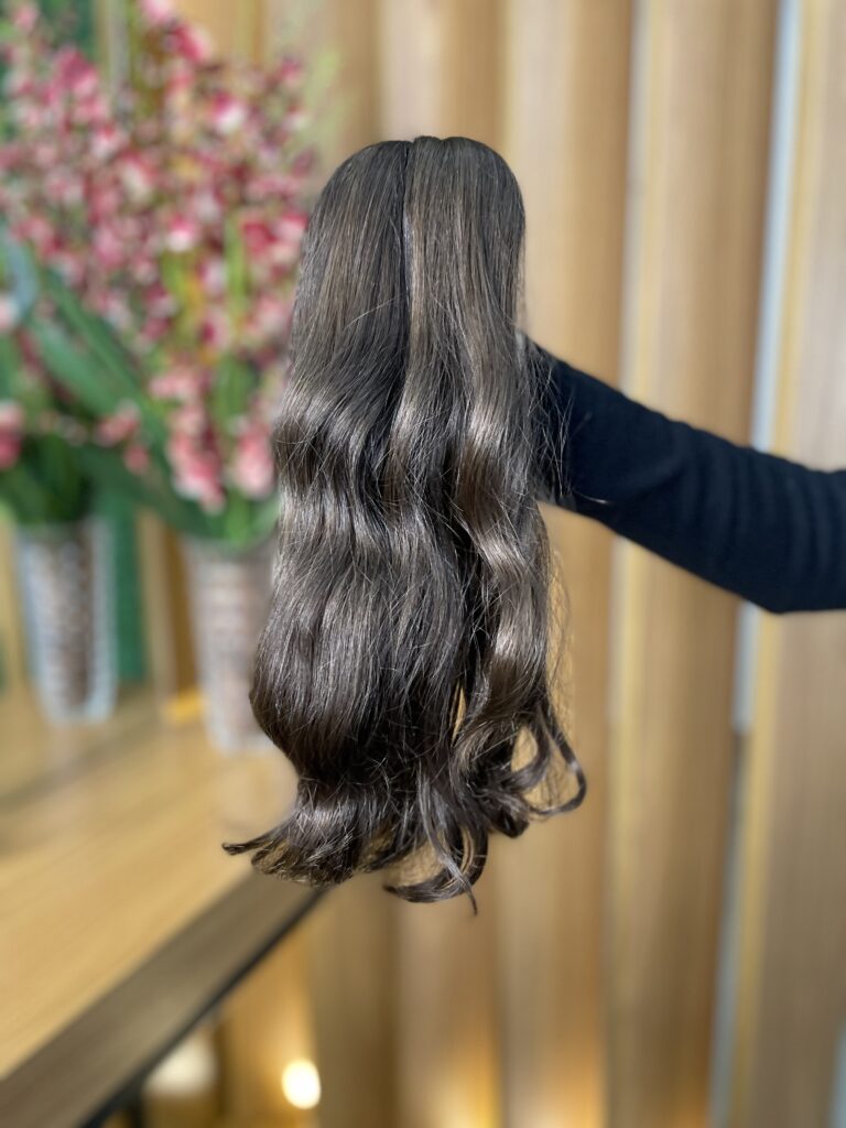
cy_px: 564
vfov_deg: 67.3
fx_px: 847
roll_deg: +0.5
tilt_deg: -9.9
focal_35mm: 26
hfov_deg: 53.1
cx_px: 423
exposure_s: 1/60
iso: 200
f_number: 1.6
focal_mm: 4.2
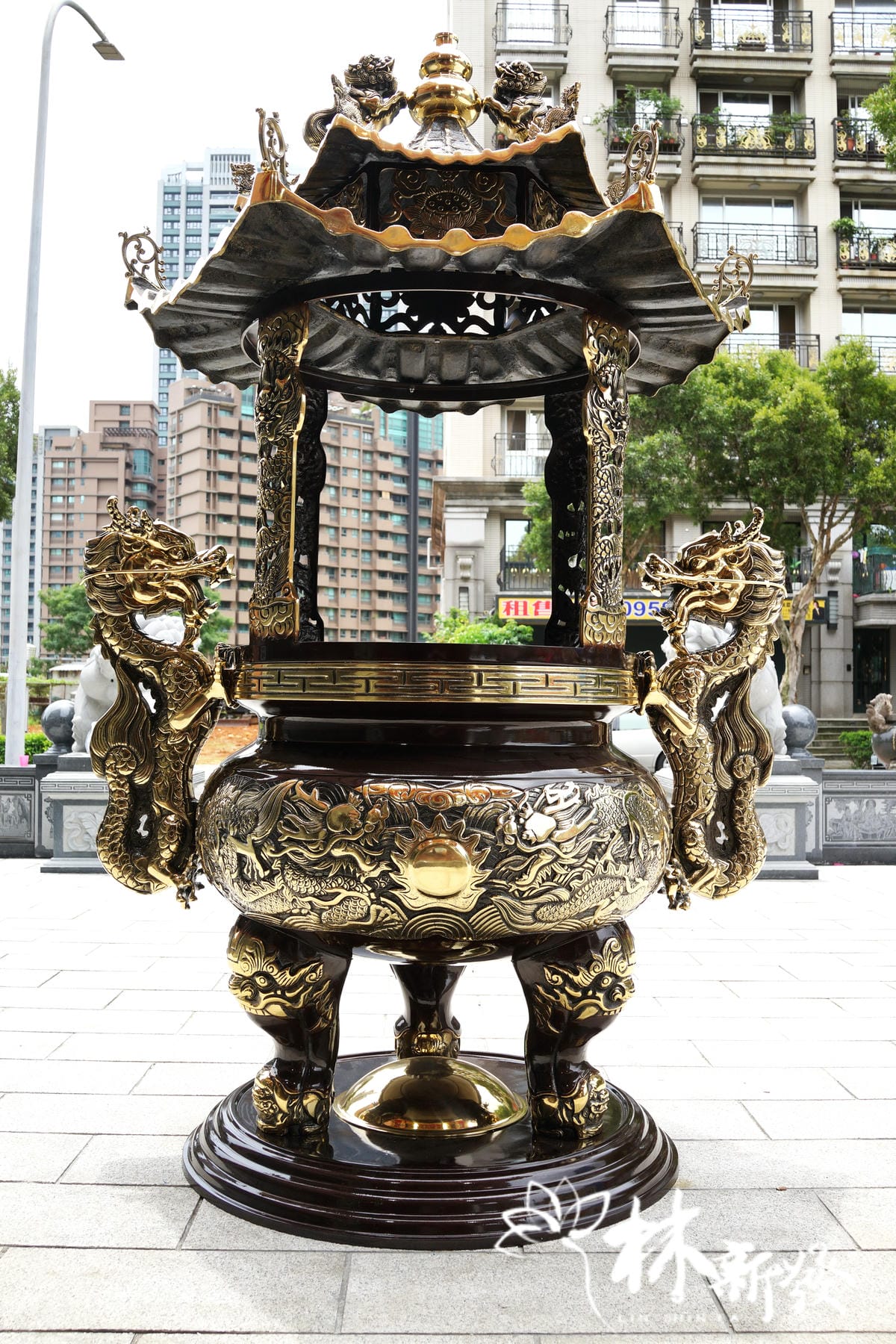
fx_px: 1307
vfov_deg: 54.4
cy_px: 672
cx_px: 448
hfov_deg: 37.9
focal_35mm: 35
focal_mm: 35
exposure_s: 1/250
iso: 100
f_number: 8
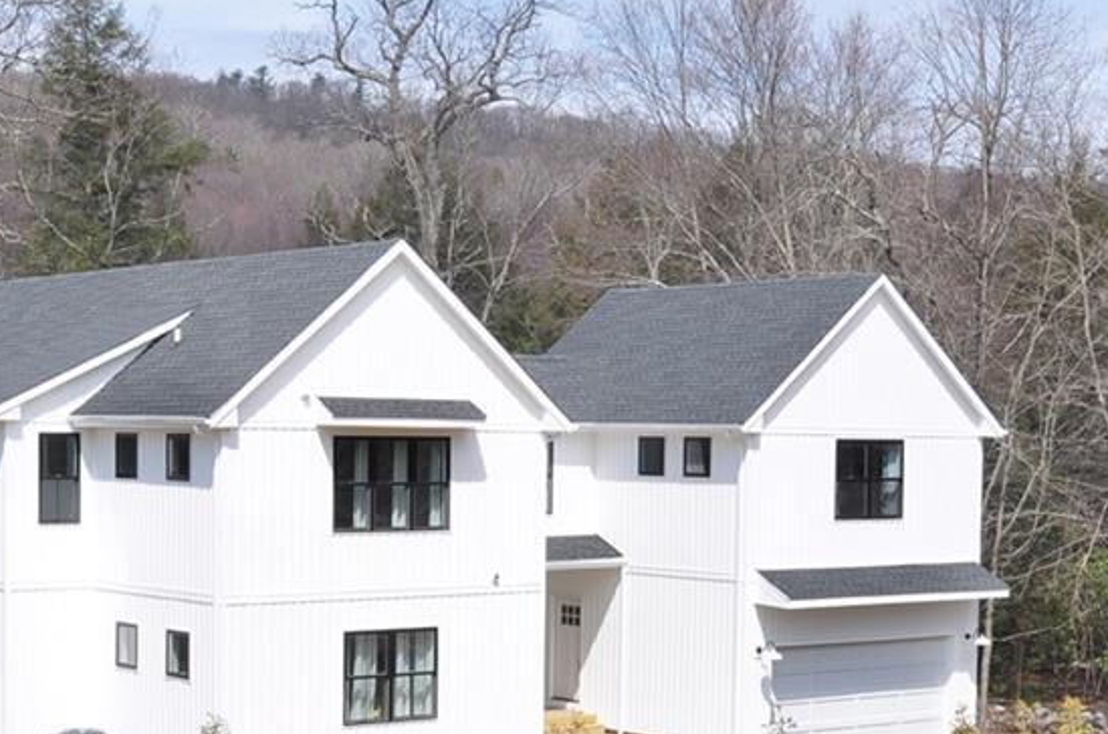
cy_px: 586
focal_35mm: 56
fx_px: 1721
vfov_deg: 23.7
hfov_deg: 35.7
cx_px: 583
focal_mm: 20
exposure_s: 1/400
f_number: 9
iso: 200
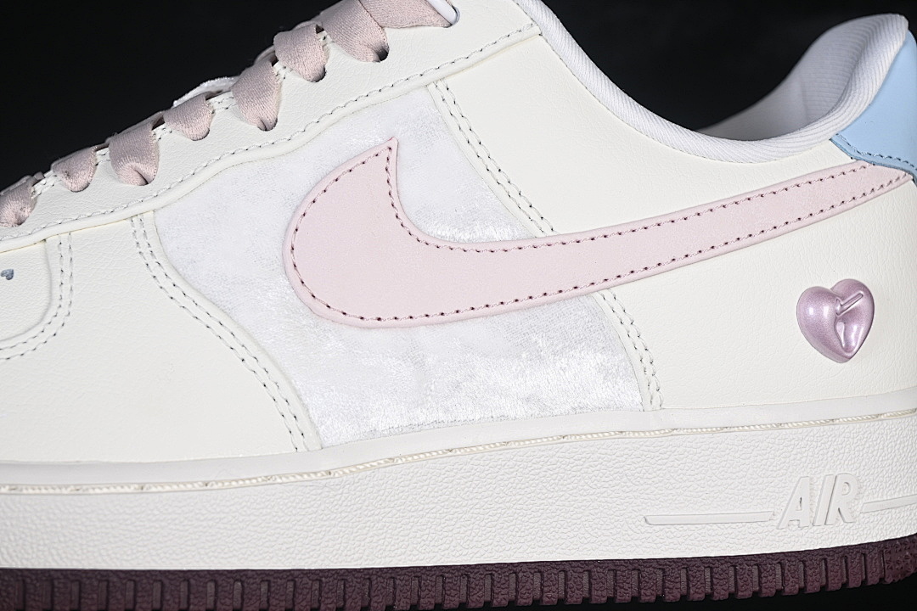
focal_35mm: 75
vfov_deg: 18.2
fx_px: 1910
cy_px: 306
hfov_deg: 27.0
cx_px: 458
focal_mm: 50
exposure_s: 1/80
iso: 160
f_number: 7.1
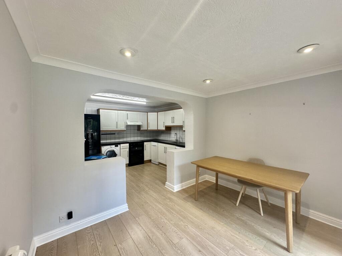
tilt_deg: -1.2
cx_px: 171
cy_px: 128
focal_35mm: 14
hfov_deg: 102.1
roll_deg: +0.0
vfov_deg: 85.7
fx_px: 138
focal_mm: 2.22
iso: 125
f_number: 2.2
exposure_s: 1/100
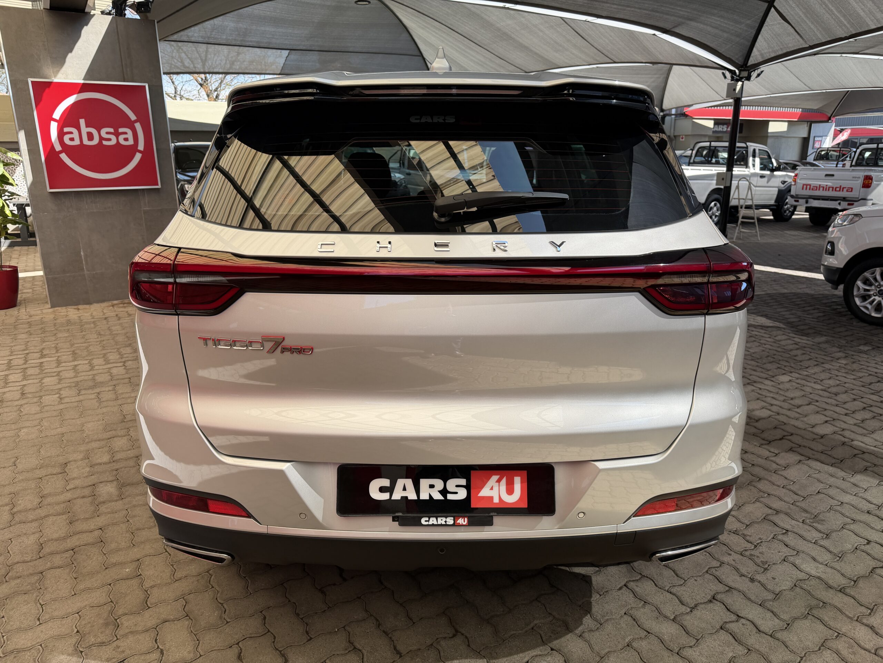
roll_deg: +0.7
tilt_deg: -17.0
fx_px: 612
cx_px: 442
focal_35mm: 24
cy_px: 332
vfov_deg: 56.8
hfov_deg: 71.6
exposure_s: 1/356
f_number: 1.78
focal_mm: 6.76
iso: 80
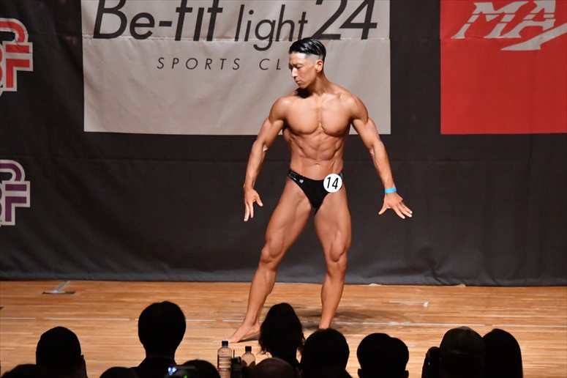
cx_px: 284
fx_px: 4250
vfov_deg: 5.1
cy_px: 189
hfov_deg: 7.6
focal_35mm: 270
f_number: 5.6
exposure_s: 1/400
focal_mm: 180
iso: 12800
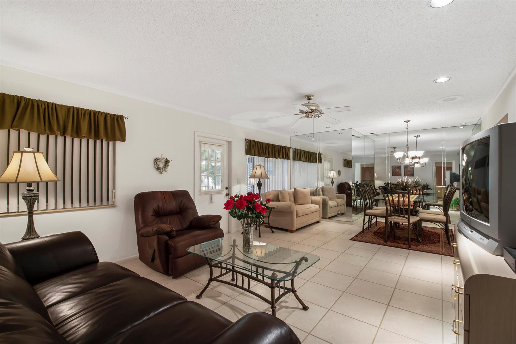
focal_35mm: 16
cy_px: 172
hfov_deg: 96.7
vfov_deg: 73.8
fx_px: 229
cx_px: 258
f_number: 14
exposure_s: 1/1.67
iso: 400
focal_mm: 16
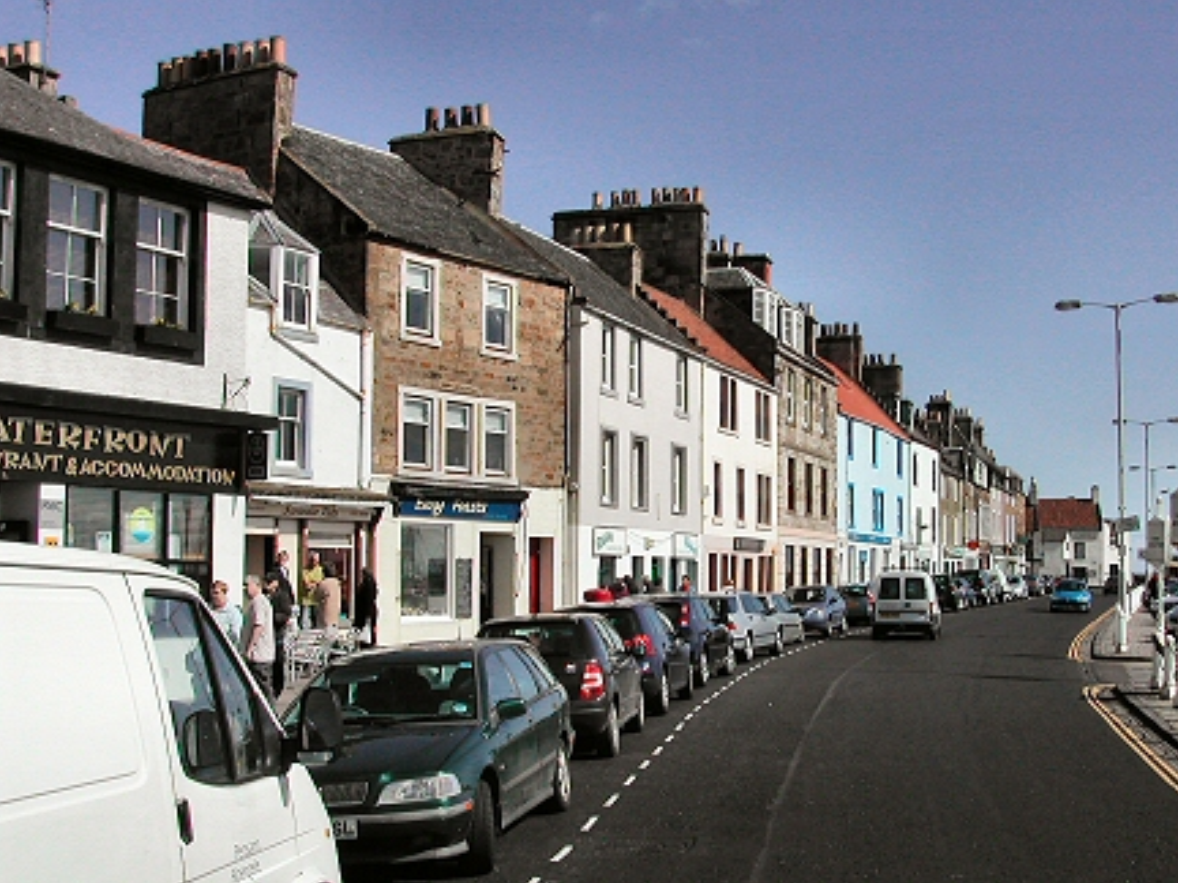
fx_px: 1531
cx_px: 690
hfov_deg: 41.9
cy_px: 488
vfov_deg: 32.2
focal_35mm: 45
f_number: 7.6
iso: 100
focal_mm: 8
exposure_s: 1/553
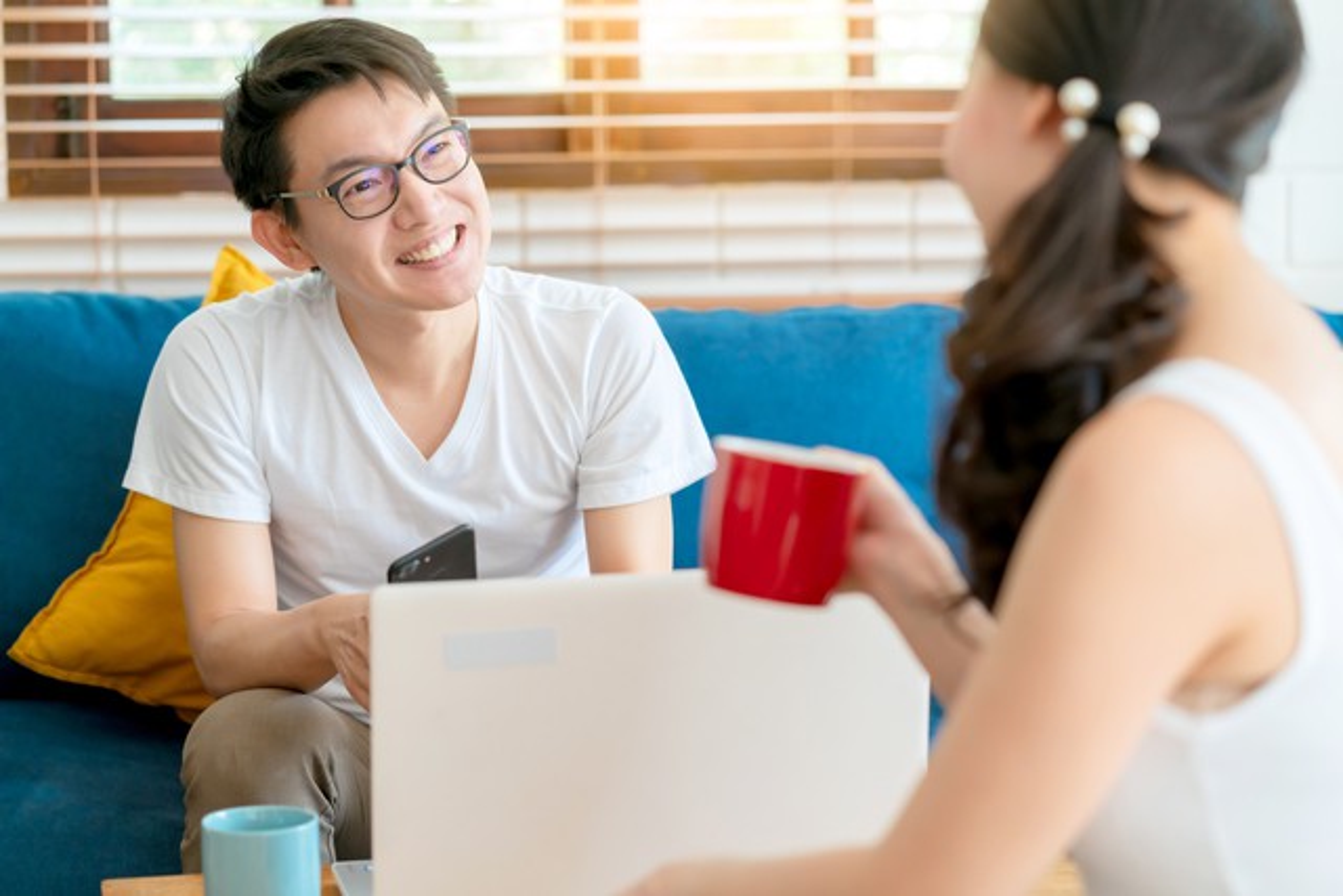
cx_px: 672
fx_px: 3171
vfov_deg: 16.1
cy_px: 448
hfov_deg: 23.9
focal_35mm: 85
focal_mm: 85
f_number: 3.2
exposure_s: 1/320
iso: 800
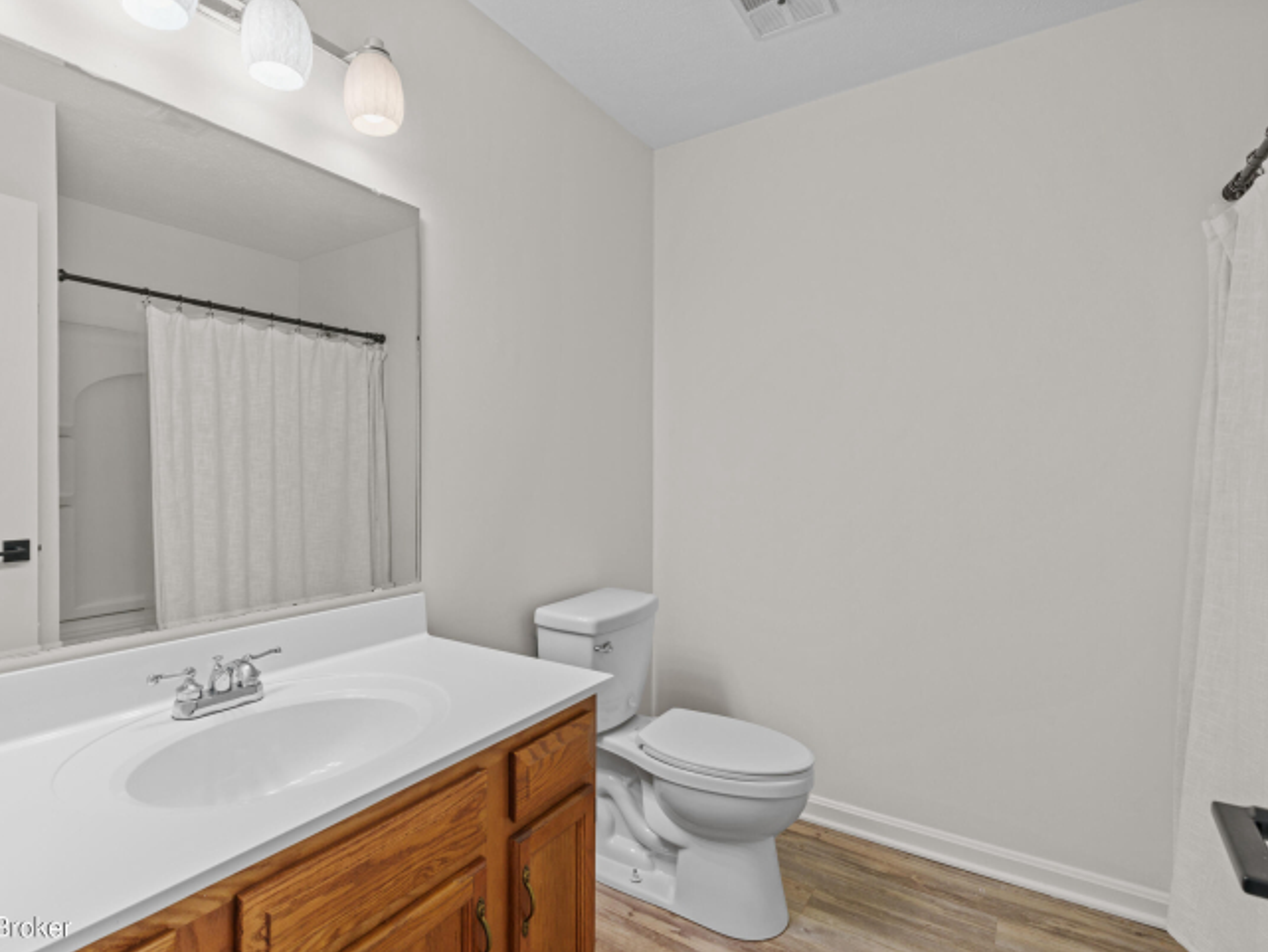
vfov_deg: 71.6
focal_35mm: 18
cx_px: 556
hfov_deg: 87.3
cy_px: 477
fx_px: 659
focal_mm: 16
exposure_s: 1/3
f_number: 10
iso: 400
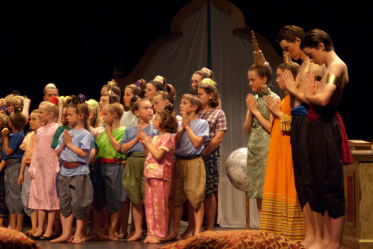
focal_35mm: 87
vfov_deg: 15.7
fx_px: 902
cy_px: 124
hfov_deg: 23.4
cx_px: 186
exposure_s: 1/160
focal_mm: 58
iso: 1000
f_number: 2.8
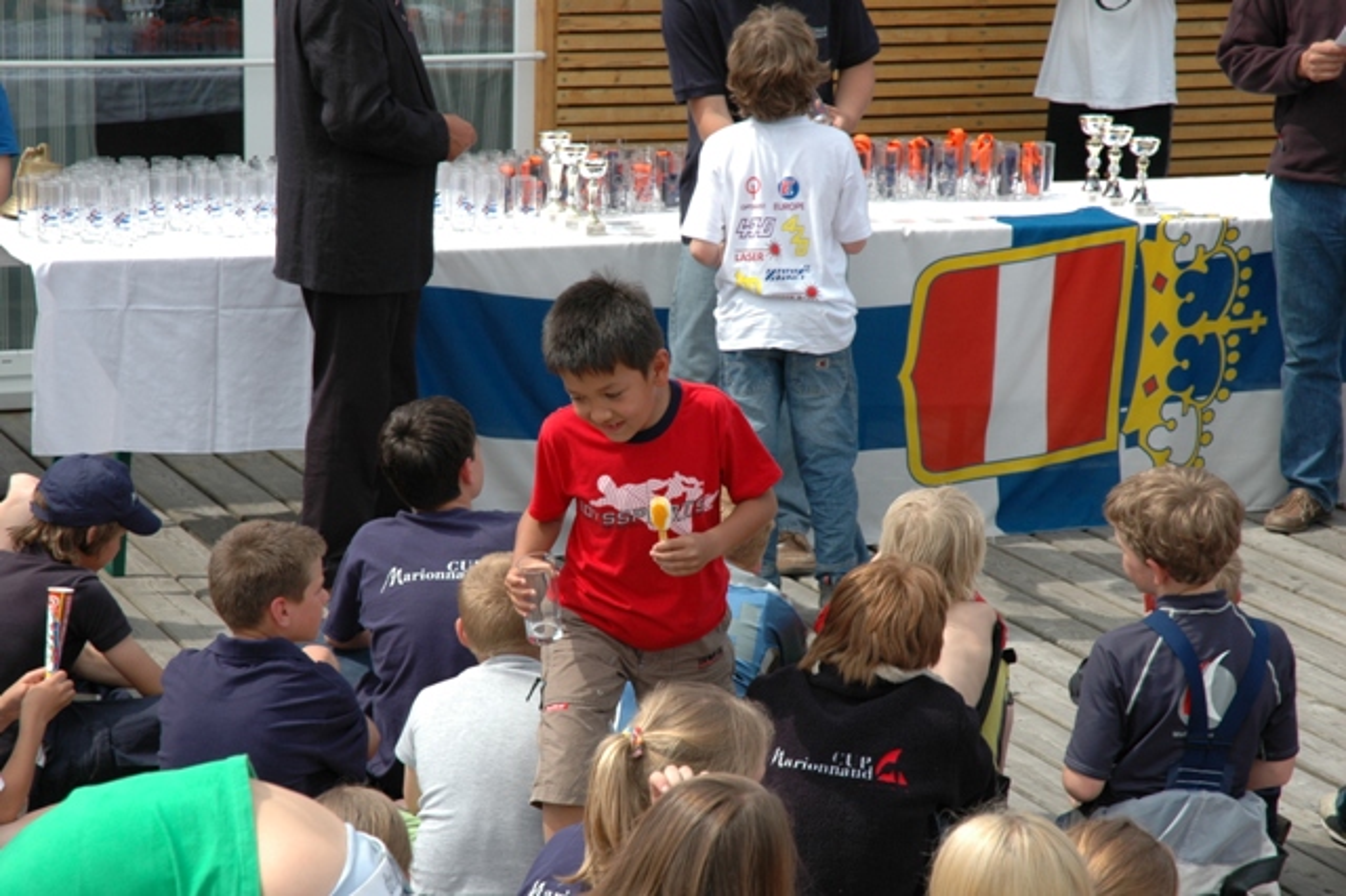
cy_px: 448
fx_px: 3924
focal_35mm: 105
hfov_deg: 19.5
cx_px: 673
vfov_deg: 13.0
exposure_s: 1/320
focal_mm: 70
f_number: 9
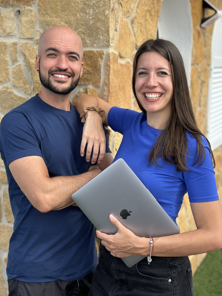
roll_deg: -1.5
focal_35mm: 52
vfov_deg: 36.8
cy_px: 140
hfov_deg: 28.0
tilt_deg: -8.9
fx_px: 445
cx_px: 117
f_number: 1.78
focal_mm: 6.86
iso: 100
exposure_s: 1/2358
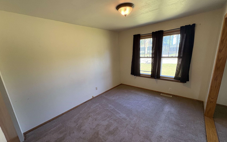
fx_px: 93
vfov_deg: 74.7
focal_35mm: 15
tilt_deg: -14.1
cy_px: 75
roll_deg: +3.8
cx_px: 113
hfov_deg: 101.5
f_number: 2.2
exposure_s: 1/60
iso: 200
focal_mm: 2.22
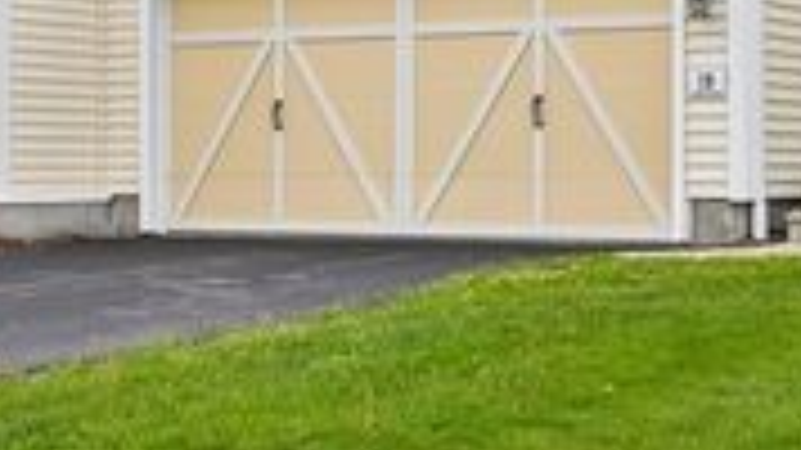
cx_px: 657
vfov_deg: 13.0
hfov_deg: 23.8
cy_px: -236
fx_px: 1868
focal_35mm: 88
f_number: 8
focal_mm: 30
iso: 400
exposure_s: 1/500
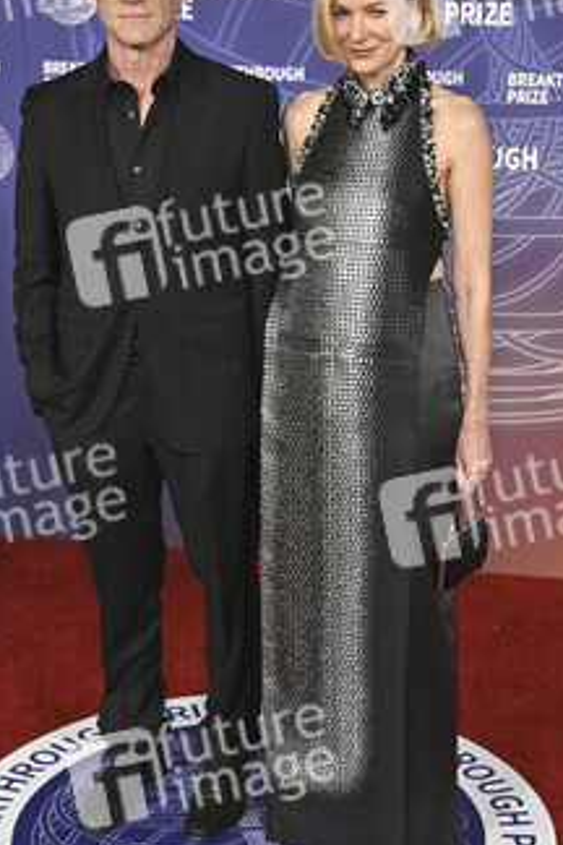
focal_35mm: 58
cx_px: 276
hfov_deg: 23.4
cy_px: 376
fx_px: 1360
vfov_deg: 34.5
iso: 2000
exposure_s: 1/320
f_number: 4
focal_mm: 47
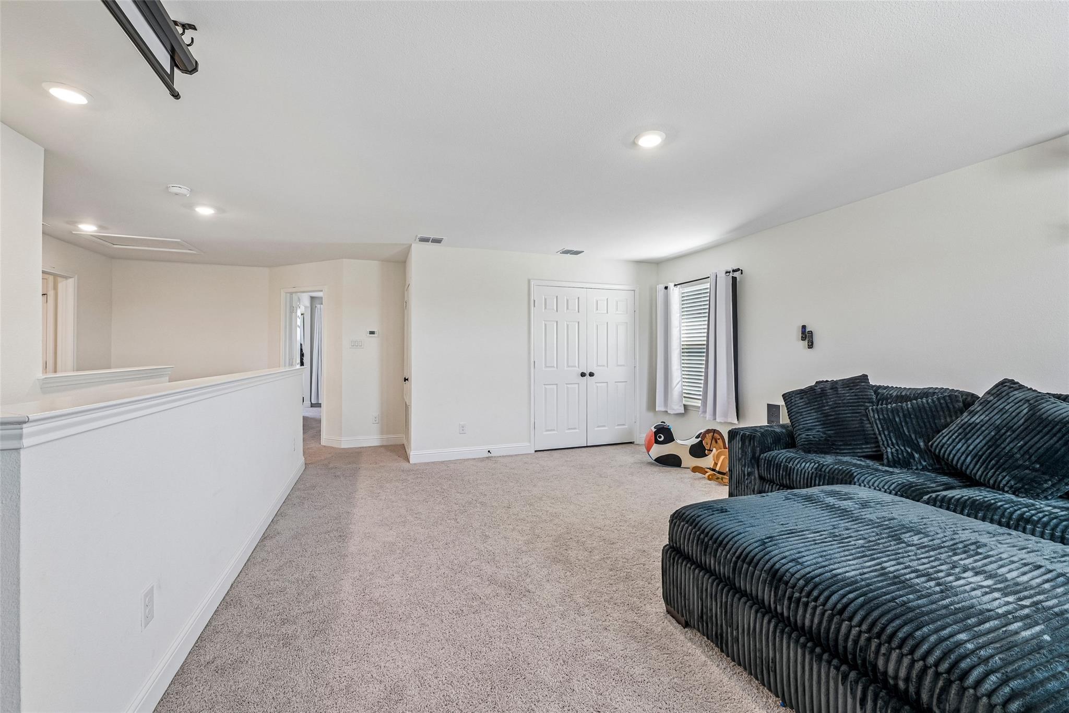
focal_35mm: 14
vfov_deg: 81.2
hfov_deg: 104.3
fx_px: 416
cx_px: 534
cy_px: 356
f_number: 8
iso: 400
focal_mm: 14
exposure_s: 1/10
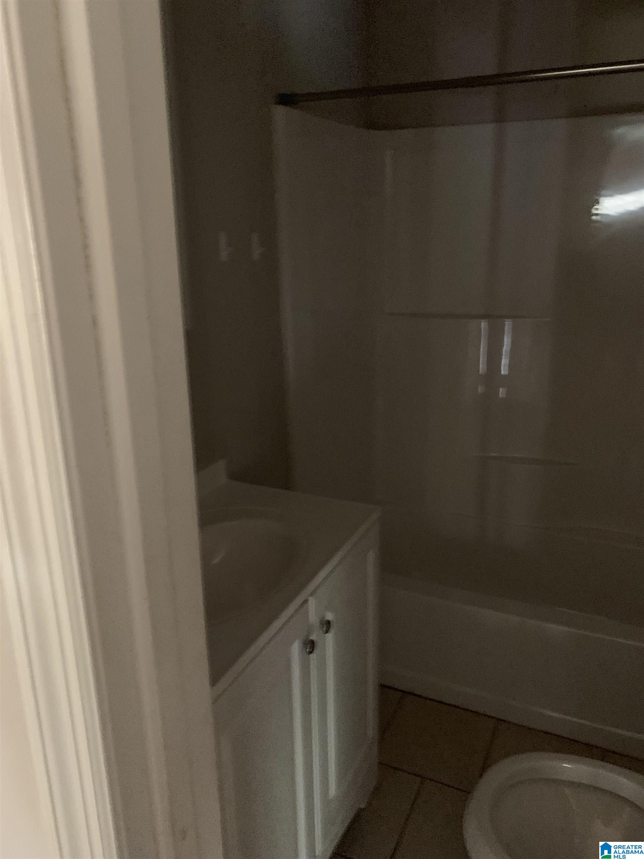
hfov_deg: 53.1
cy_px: 430
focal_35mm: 26
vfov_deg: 67.3
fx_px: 645
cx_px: 322
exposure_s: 1/16
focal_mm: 4.25
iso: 800
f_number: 1.8
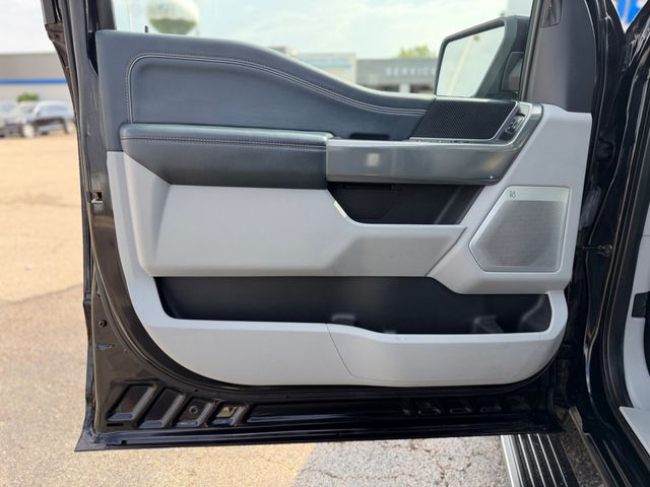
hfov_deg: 71.6
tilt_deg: -16.7
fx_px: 451
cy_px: 244
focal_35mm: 24
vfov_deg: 56.8
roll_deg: -0.3
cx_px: 325
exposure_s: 1/909
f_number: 1.78
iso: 100
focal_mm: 6.76
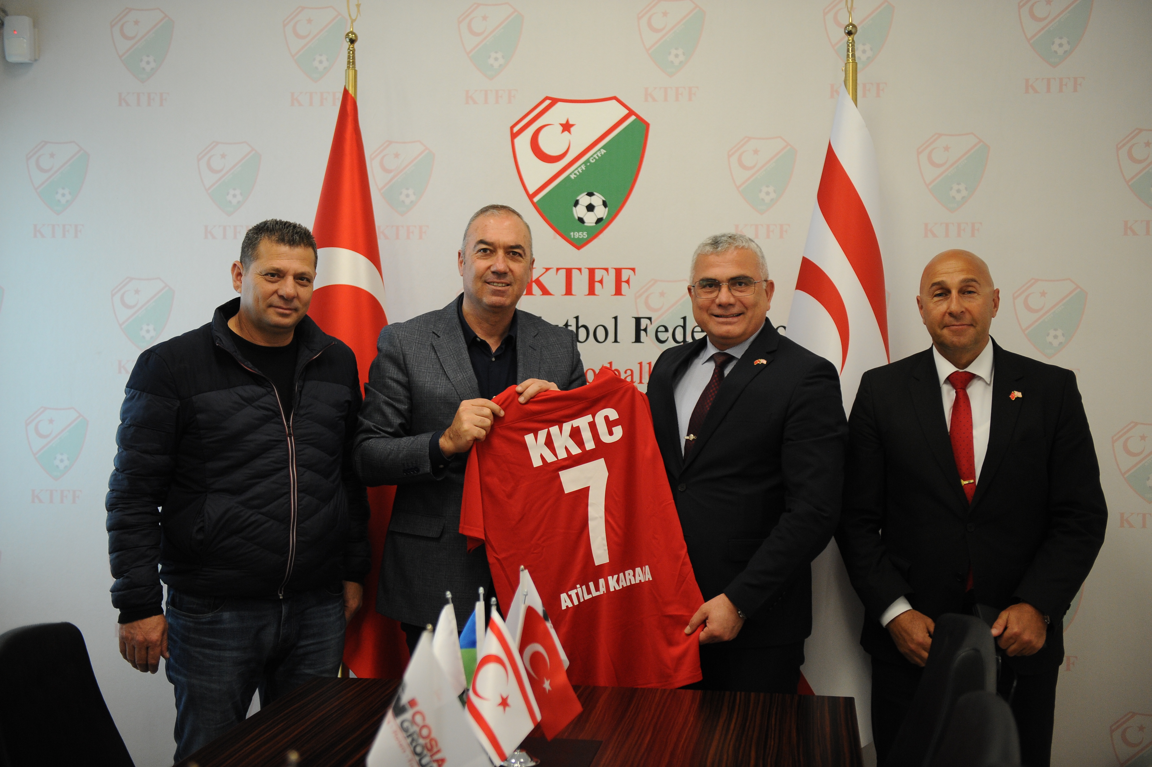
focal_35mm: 48
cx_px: 576
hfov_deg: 41.1
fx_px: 1535
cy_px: 384
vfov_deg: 28.0
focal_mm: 48
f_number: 2.8
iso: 1600
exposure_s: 1/320
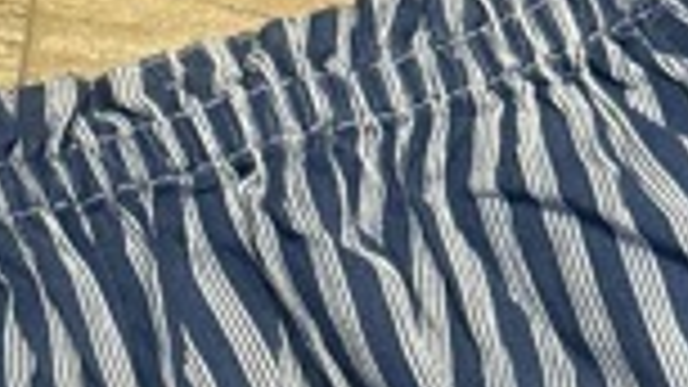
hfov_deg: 12.6
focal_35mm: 171
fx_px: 3119
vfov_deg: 6.5
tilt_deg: -82.2
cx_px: 378
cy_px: 1161
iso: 400
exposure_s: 1/50
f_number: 1.78
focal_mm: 6.76
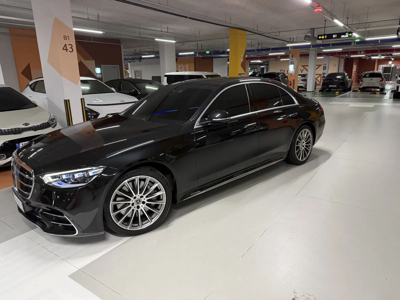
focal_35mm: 24
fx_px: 277
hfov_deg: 71.6
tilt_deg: -14.5
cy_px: 150
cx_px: 200
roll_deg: +1.7
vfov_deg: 56.8
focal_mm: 6.76
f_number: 1.78
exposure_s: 1/60
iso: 500
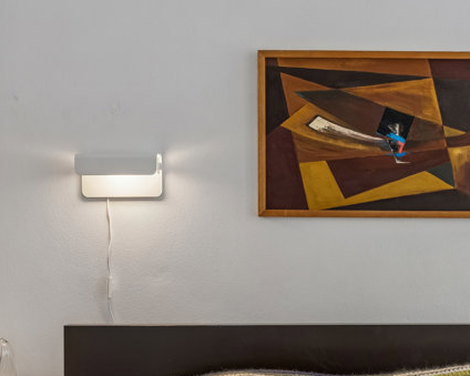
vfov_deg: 24.5
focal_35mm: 62
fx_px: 862
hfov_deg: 29.7
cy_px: 225
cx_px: 380
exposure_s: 1/8
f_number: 8
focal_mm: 35
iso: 200
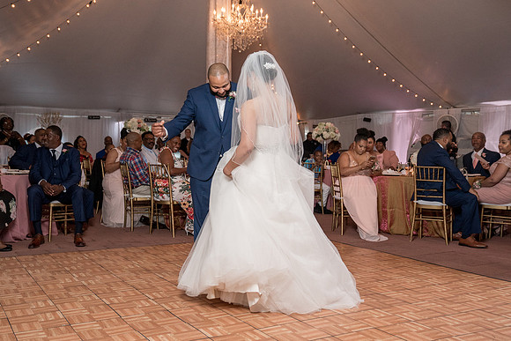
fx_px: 545
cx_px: 245
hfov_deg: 50.2
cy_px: 173
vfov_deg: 34.7
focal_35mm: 38
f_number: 4
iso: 2000
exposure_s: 1/200
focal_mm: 34
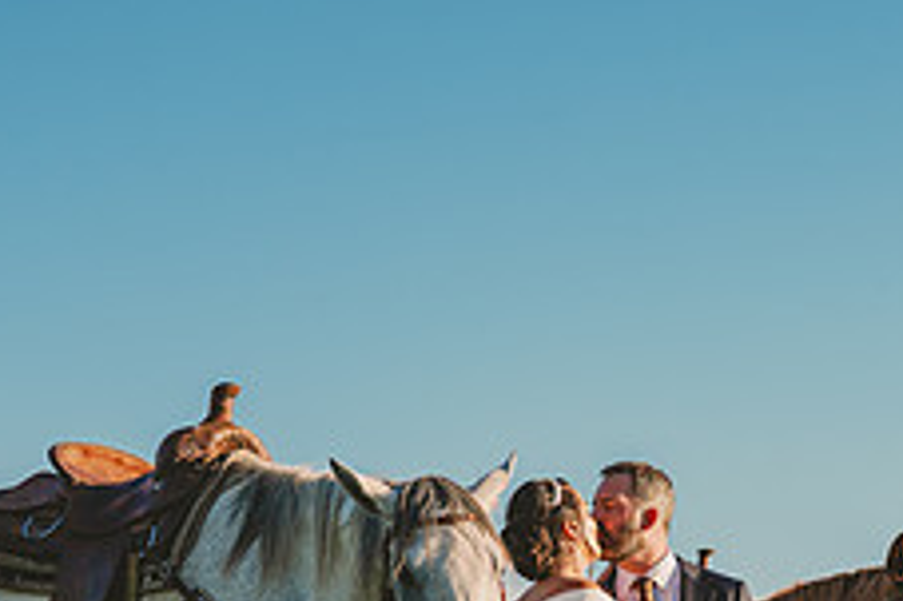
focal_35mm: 128
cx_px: 716
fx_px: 3208
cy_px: 689
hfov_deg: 15.9
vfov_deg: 10.5
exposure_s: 1/1600
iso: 80
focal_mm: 50
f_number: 2.8
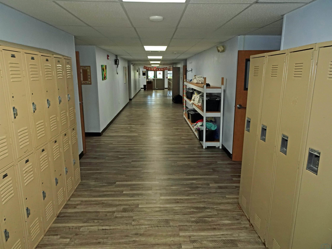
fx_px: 230
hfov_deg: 71.6
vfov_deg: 56.8
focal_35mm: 24
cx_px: 166
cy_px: 124
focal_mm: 4.25
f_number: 3.5
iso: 80
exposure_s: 1/50
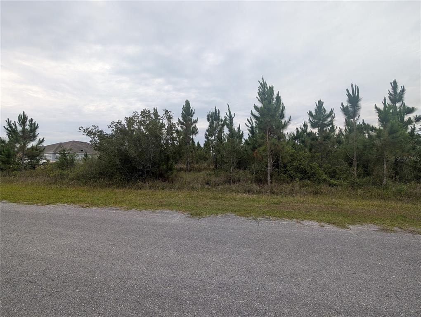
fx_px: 146
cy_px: 158
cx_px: 210
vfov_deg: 94.6
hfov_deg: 110.5
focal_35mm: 12
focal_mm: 2.02
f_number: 1.7
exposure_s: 1/1027
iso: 53
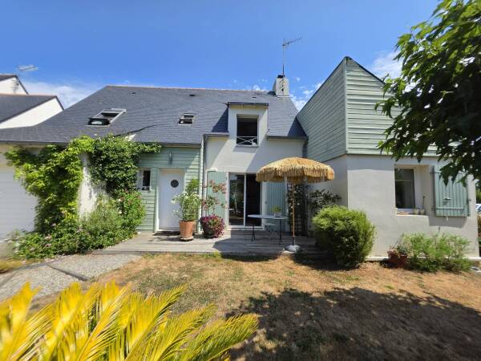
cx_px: 240
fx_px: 181
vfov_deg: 89.9
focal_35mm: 13
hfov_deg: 106.2
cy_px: 180
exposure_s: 1/1501
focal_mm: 2.2
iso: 32
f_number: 1.9
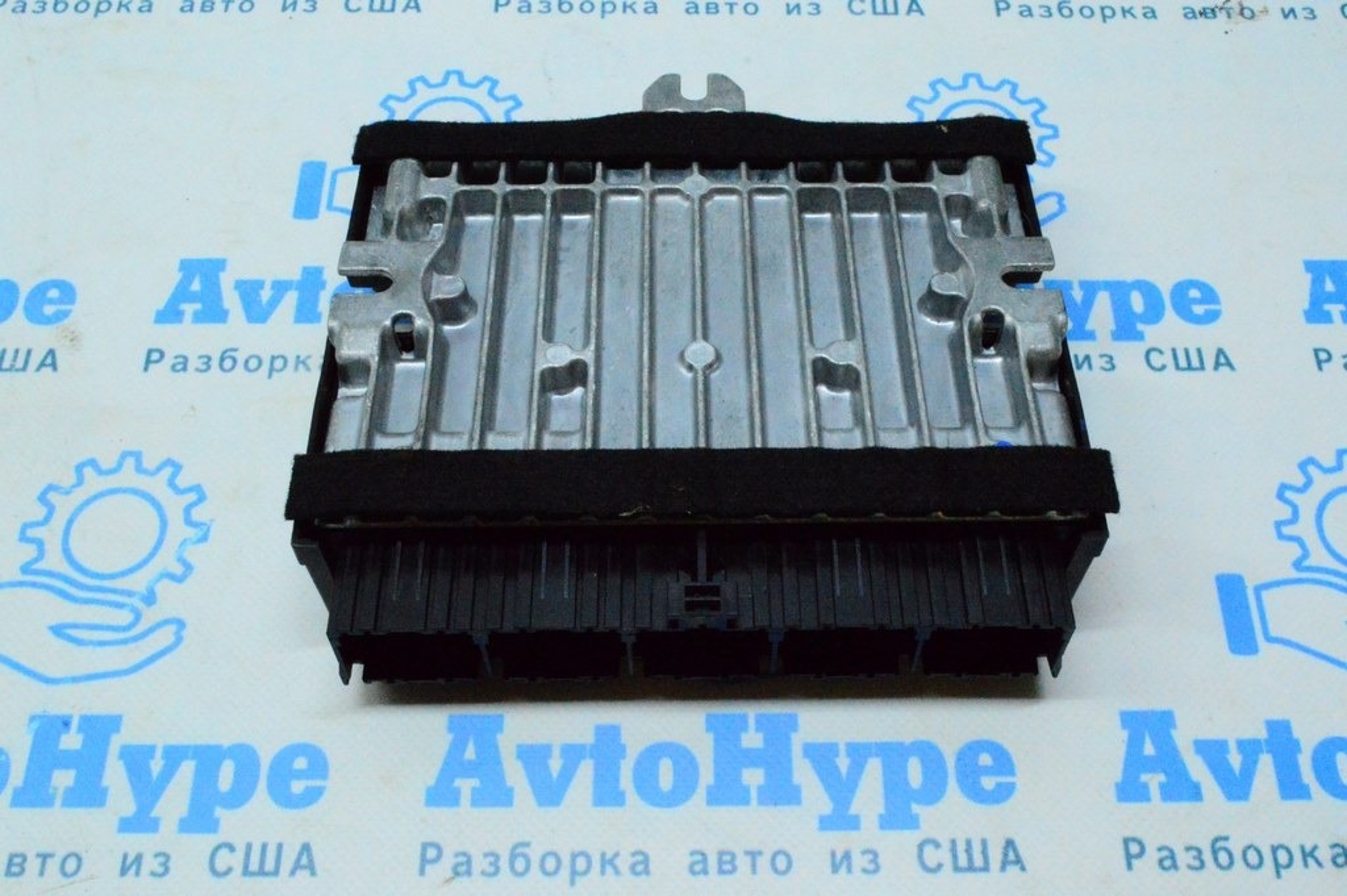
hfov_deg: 51.3
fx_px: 1402
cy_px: 448
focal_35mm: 38
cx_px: 674
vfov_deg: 35.4
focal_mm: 25
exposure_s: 1/80
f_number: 25
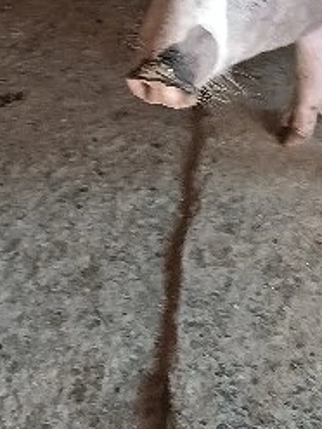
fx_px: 1600
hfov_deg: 11.2
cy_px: 110
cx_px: 441
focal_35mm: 129
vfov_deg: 15.2
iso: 910
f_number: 1.75
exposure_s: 1/25.1
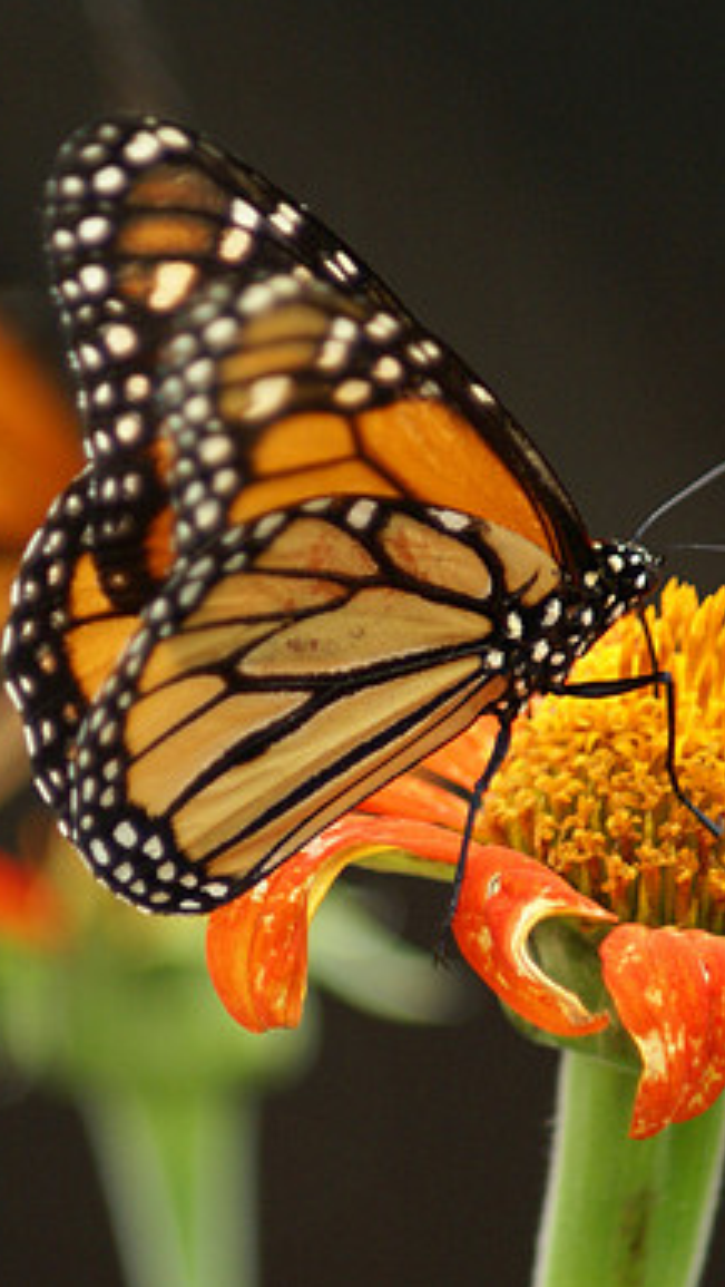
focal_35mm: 379
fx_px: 12933
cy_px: 645
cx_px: 304
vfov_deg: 5.7
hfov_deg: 3.2
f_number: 5.6
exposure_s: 1/250
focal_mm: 160
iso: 400
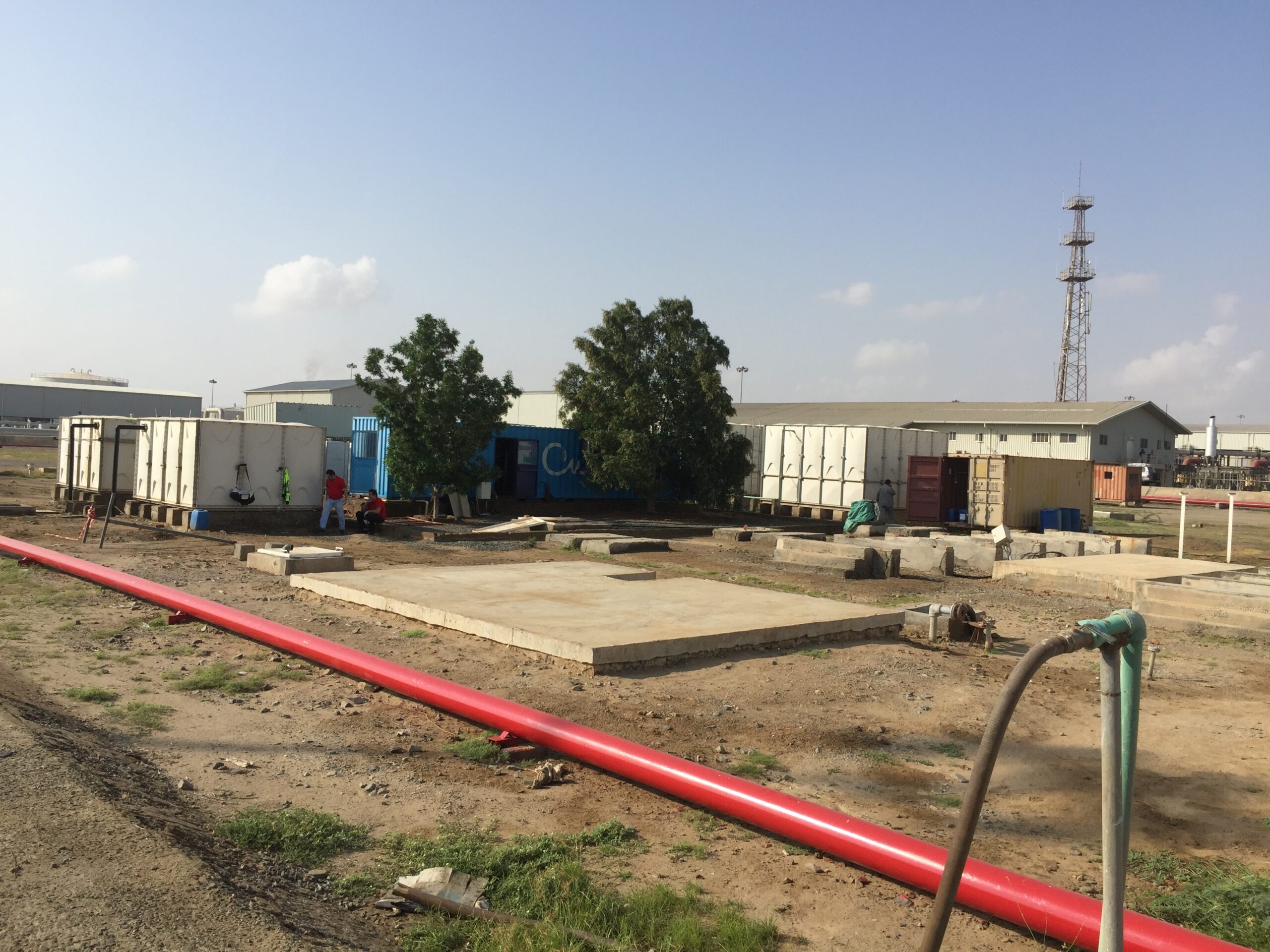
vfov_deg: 48.2
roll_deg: -3.5
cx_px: 635
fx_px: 1064
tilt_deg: -1.3
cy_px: 476
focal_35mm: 29
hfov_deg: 61.7
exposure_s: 1/2825
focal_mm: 4.15
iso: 32
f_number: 2.2
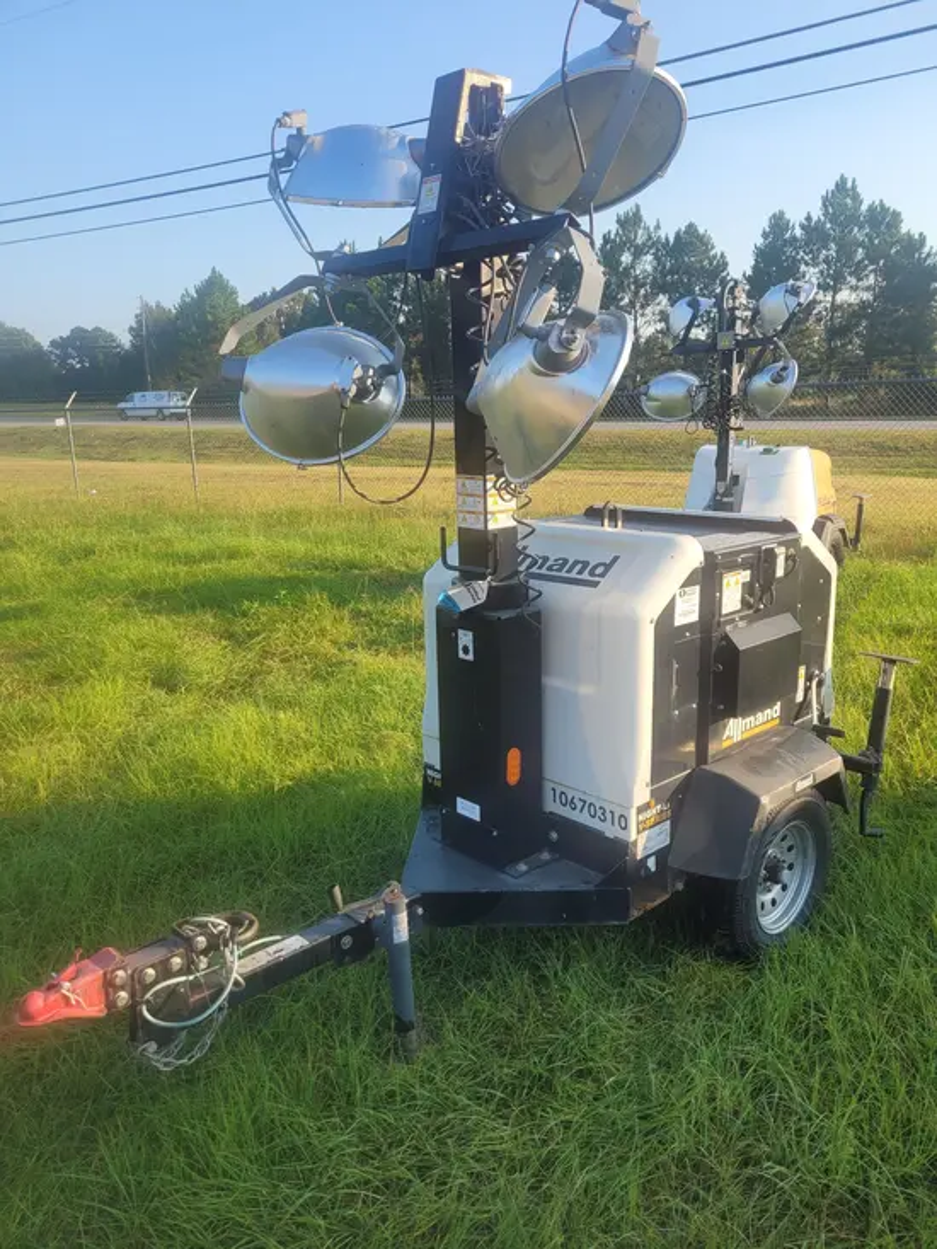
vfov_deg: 67.3
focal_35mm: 26
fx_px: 938
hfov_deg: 53.1
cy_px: 624
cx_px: 468
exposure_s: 1/740
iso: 40
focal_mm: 5.4
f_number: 1.8
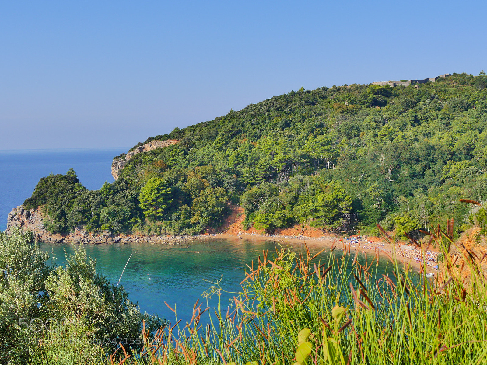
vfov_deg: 30.3
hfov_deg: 39.7
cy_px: 182
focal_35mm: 48
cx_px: 244
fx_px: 675
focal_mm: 24
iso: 800
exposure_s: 1/400
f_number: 8
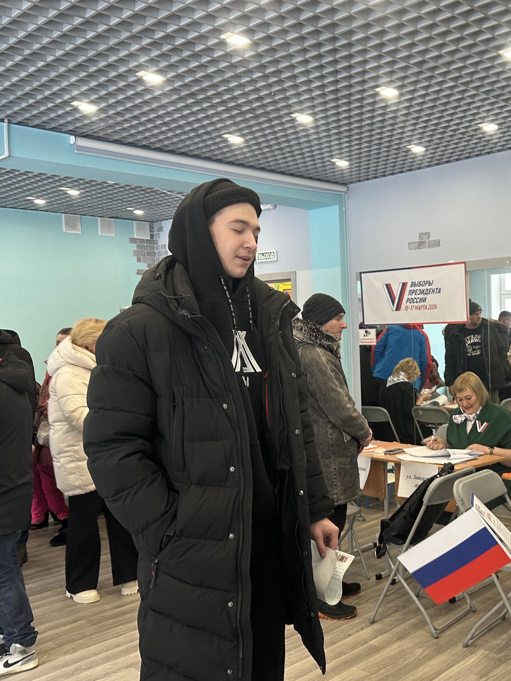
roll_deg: +0.1
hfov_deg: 38.8
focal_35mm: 35
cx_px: 424
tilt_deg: -2.3
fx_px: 689
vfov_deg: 52.6
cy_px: 356
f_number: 1.78
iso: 160
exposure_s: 1/50
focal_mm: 6.86
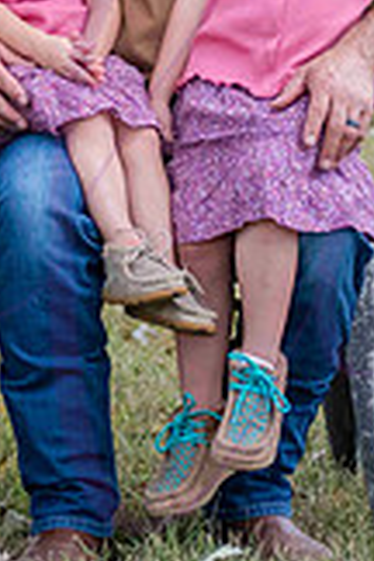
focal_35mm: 287
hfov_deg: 4.8
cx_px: -48
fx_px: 4472
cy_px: -12
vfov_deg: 7.1
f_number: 2.8
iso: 400
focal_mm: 80
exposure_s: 1/640
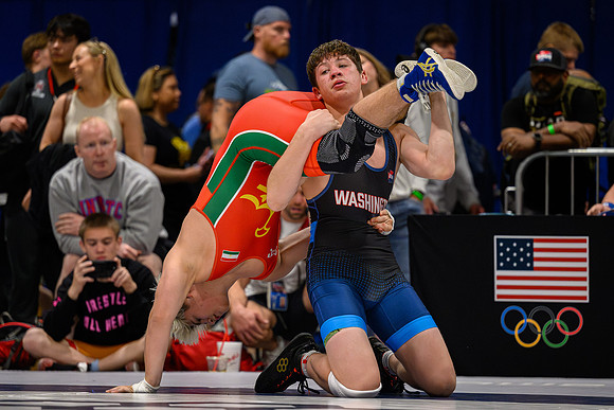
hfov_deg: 11.1
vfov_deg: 7.4
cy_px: 219
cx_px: 317
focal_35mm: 186
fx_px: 3167
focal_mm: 145
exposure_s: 1/640
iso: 7200
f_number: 2.8
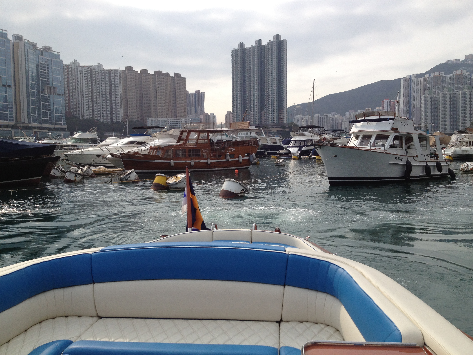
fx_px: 478
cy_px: 178
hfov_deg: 52.6
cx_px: 236
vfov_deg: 40.7
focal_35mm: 35
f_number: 2.4
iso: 64
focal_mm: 4.28
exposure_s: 1/1842
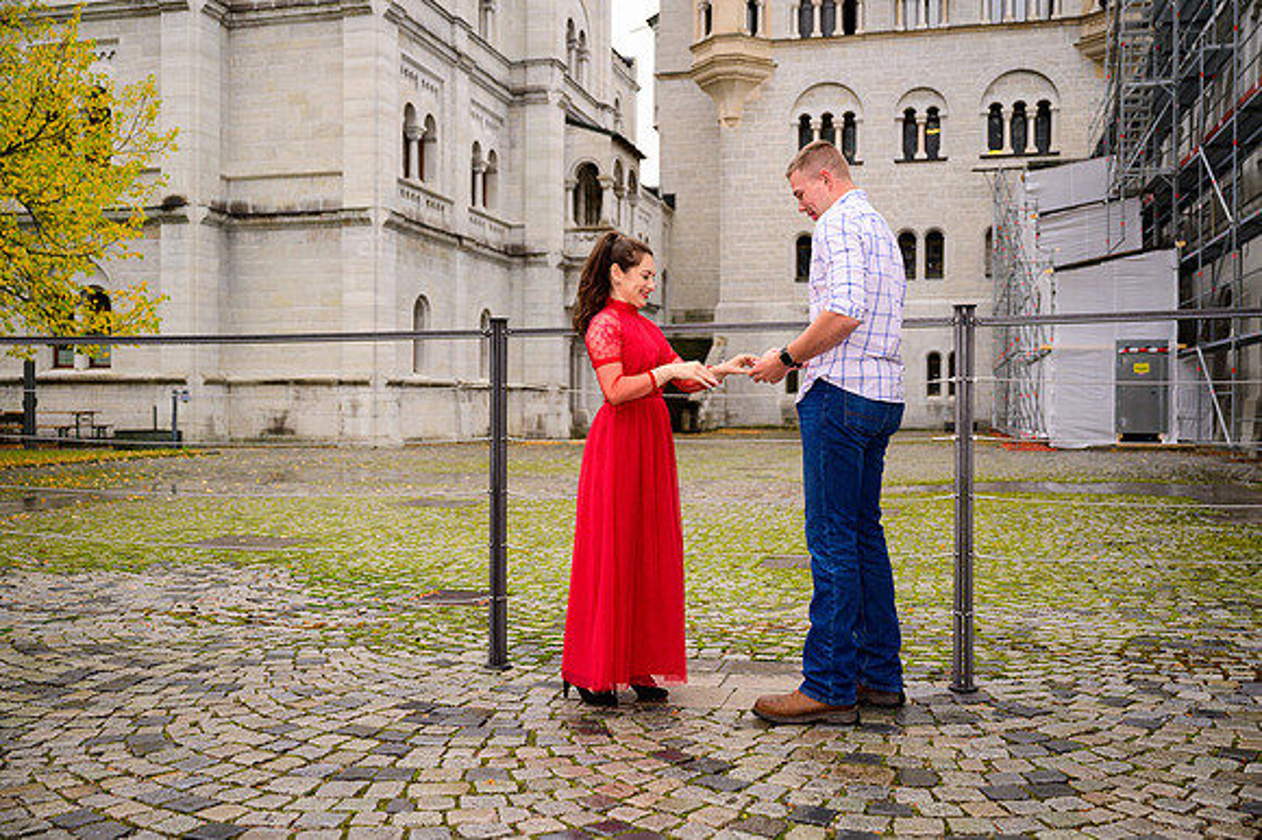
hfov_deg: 56.5
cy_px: 420
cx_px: 631
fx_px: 1174
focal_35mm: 34
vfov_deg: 39.4
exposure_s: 1/800
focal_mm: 33.5
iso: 400
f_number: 3.2
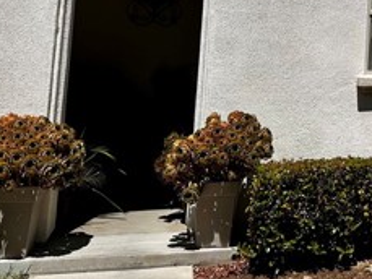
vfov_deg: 21.0
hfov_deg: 25.2
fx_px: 720
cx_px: 476
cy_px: -19
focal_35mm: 67
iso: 80
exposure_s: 1/8929
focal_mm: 6.86
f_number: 1.78
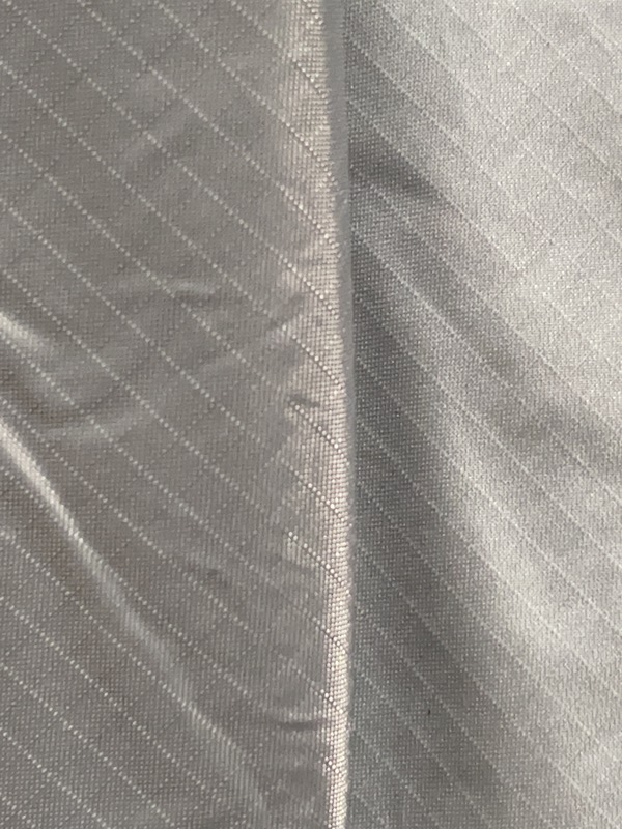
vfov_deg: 25.0
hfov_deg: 18.9
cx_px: 311
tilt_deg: -86.6
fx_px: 1869
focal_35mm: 78
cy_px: 414
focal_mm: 5.1
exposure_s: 1/60
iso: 500
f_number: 1.6
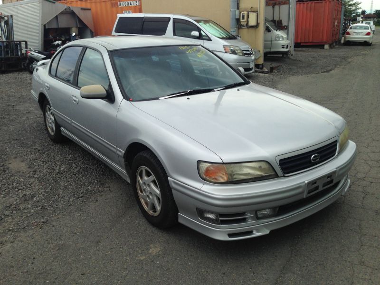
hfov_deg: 55.4
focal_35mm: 33
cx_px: 190
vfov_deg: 42.9
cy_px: 142
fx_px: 362
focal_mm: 4.12
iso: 50
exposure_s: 1/889
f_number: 2.4
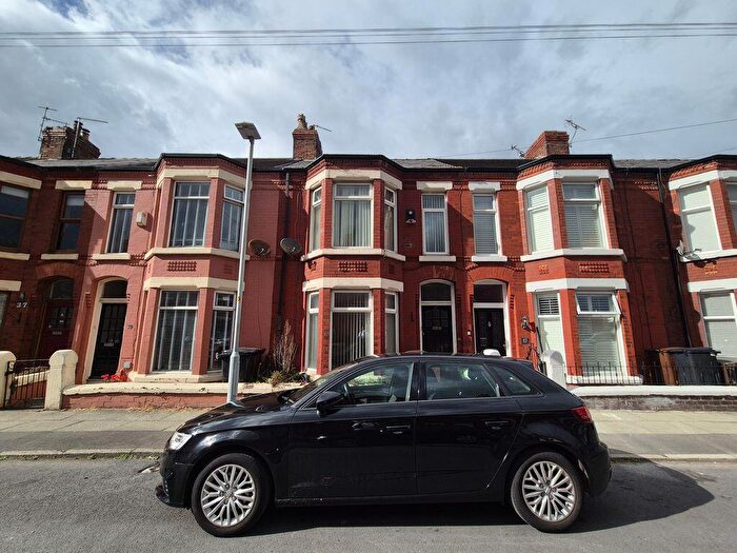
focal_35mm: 13
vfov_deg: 89.9
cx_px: 368
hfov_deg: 106.2
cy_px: 276
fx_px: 277
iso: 50
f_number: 2.2
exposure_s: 1/3128
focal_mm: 2.2
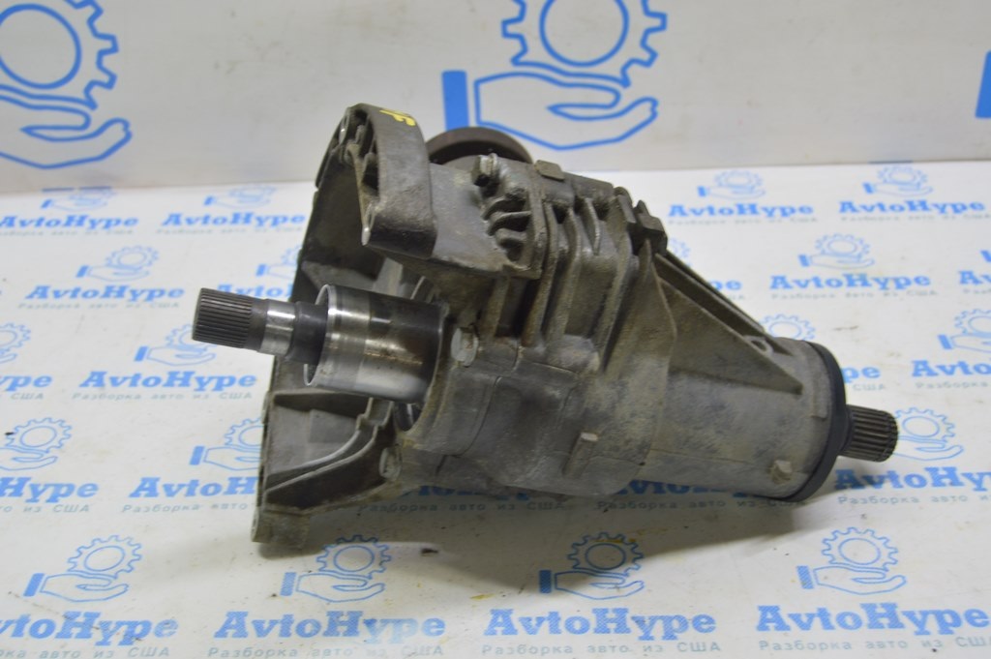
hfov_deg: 42.4
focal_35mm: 46
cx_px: 496
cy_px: 330
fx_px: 1279
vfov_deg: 28.9
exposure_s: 1/20
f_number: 5.6
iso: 400
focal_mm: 31
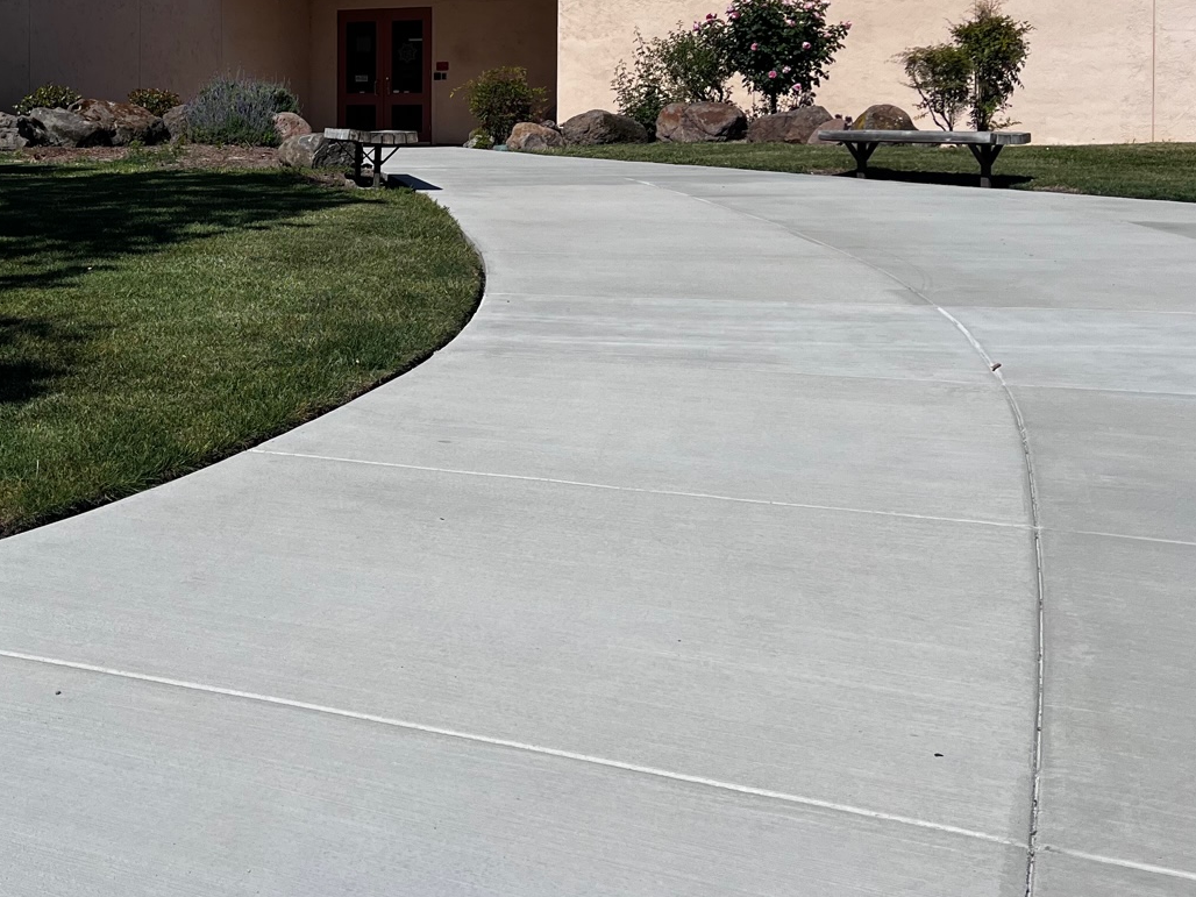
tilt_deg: -1.8
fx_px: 1762
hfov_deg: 36.4
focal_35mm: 51
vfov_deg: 27.9
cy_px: 168
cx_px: 263
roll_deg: -0.4
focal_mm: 5.7
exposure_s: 1/8000
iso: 50
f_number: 1.5
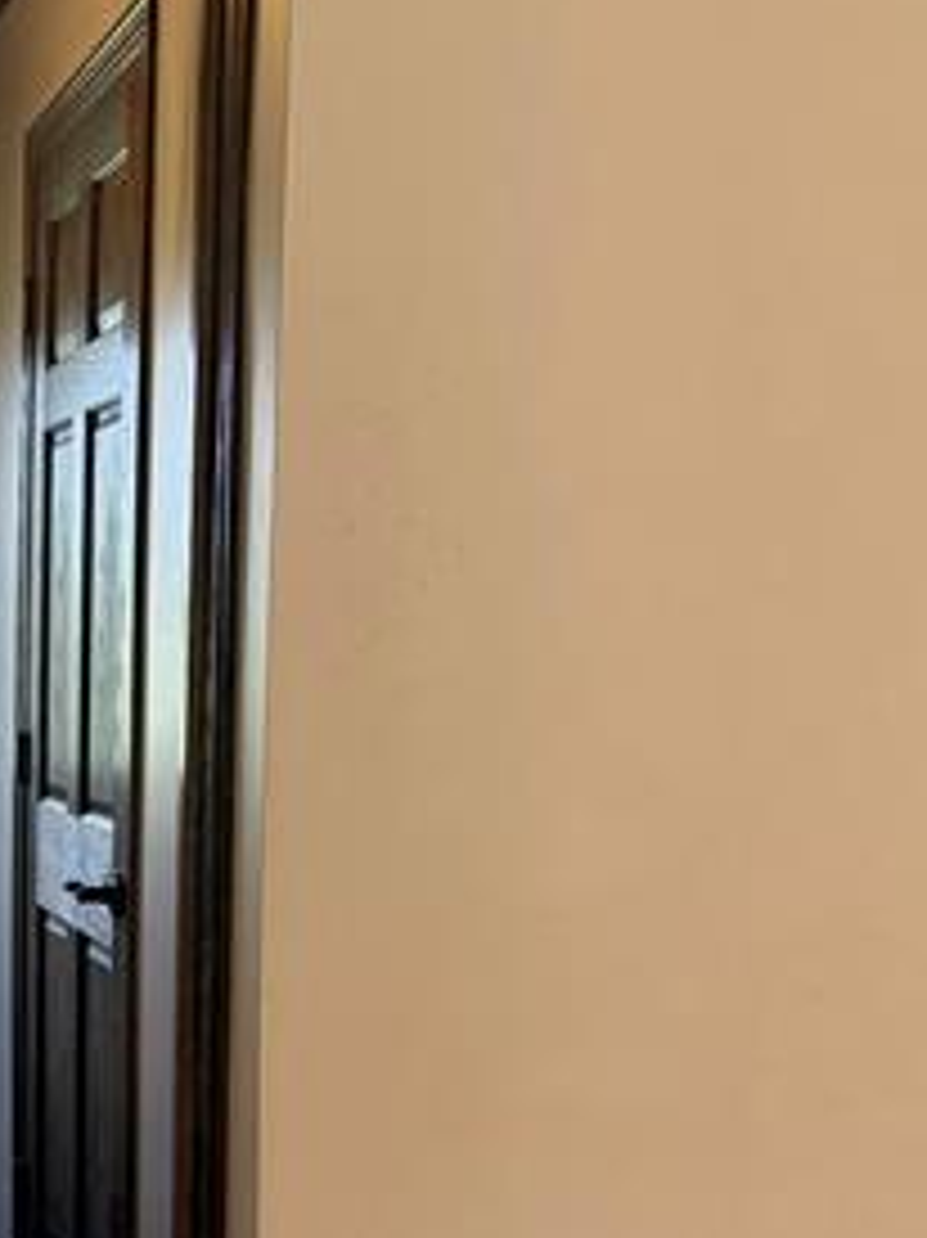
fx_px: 2394
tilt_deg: -5.6
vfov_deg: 28.6
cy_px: 905
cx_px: -328
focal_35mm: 67
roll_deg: -0.5
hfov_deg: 19.9
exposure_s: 1/120
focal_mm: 6.76
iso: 250
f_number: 1.78
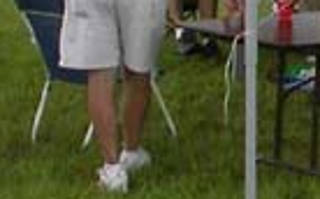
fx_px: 2030
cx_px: 589
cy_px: -56
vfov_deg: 5.6
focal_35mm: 233
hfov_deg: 8.6
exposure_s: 1/148
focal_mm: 7.85
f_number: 5.3
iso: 100
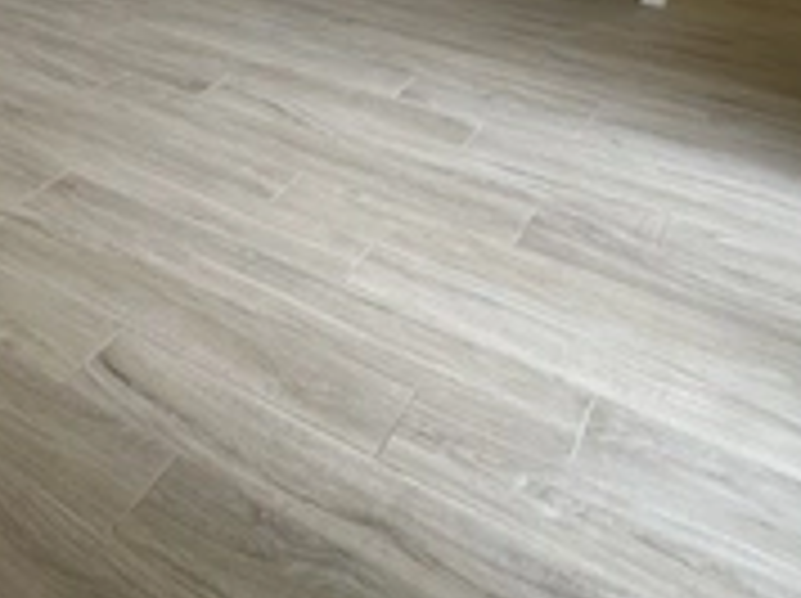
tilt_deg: -17.5
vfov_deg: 31.4
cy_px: -13
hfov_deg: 41.5
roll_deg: -1.9
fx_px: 971
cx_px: 88
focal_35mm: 42
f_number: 2.2
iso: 160
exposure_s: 1/99
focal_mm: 2.22
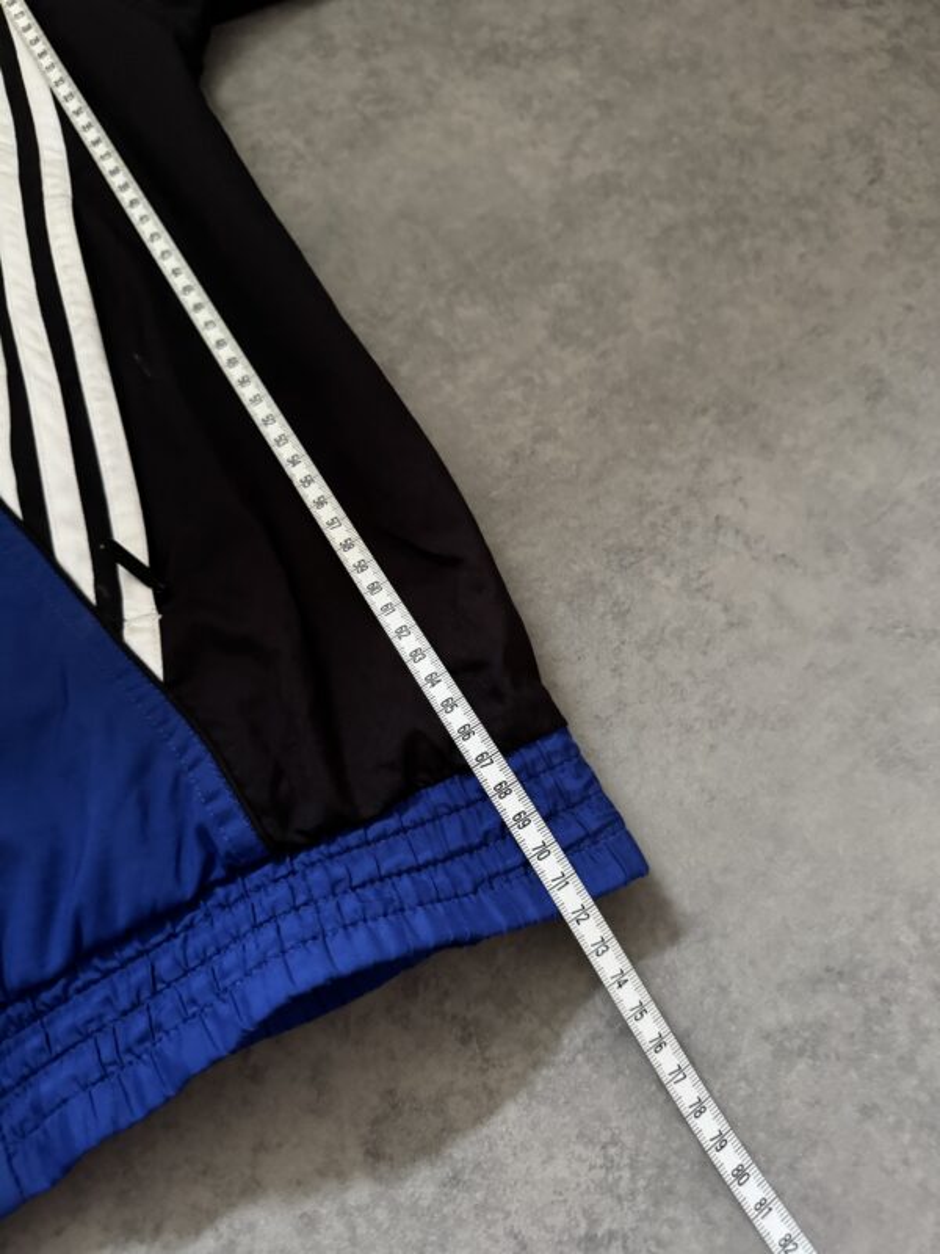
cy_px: 627
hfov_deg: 56.8
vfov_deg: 71.6
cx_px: 470
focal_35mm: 24
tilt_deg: -65.9
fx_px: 869
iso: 1000
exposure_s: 1/35
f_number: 1.78
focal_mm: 6.76
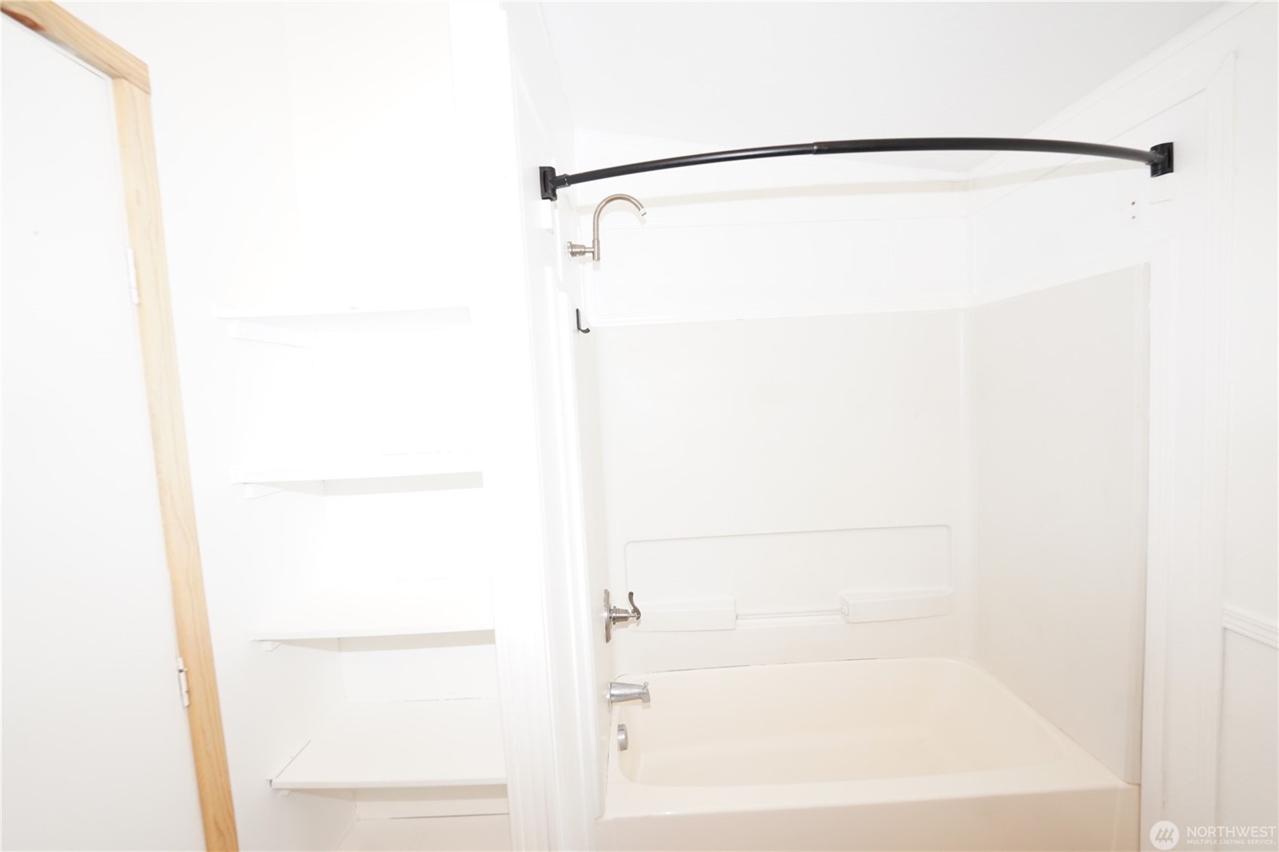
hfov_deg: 104.3
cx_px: 640
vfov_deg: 81.2
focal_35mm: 14
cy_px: 426
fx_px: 497
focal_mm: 14
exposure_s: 1/160
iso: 1000
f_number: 4
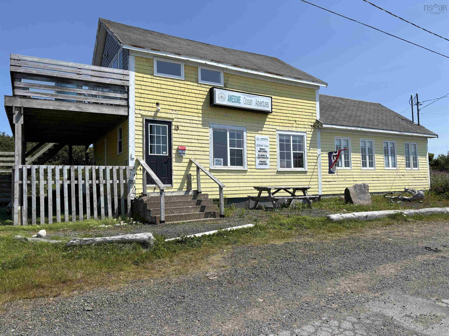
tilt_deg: +5.3
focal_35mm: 26
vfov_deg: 53.1
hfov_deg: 67.3
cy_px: 168
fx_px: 337
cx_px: 224
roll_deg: +1.7
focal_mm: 5.96
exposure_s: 1/4425
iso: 50
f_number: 1.6
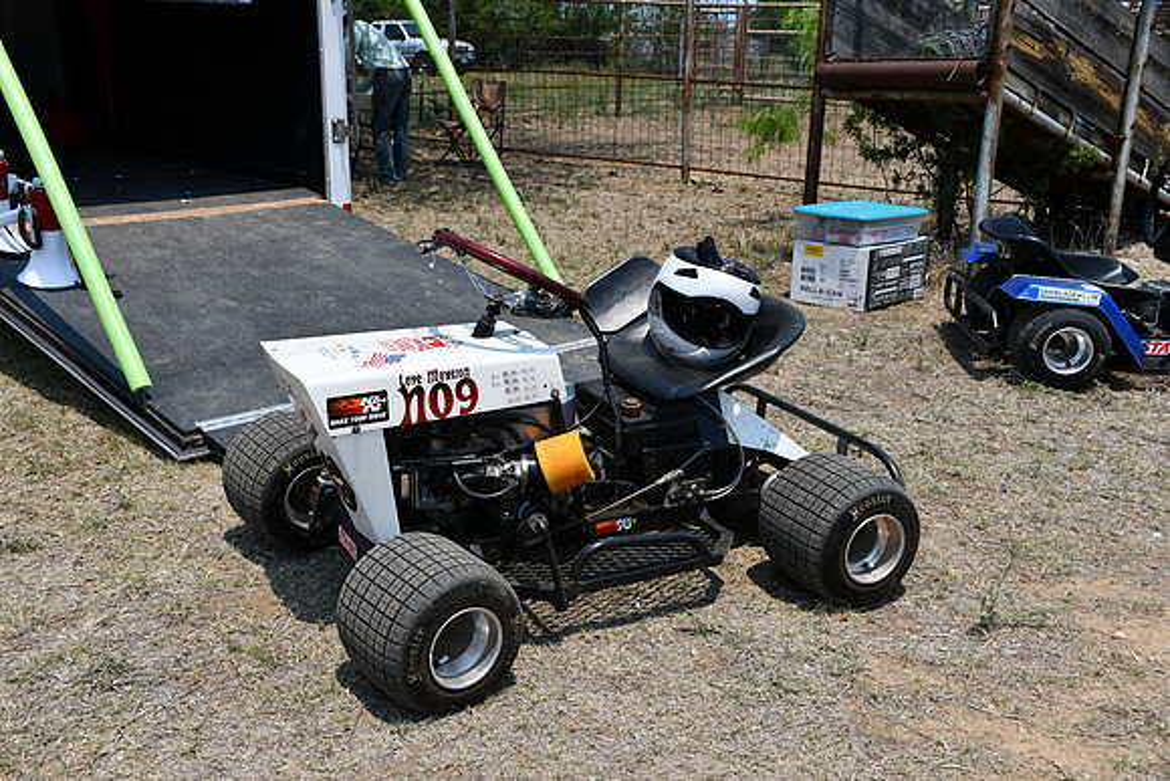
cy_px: 390
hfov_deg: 49.5
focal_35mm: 39
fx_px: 1268
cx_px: 585
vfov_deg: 34.2
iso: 100
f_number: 9
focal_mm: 26
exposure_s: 1/320
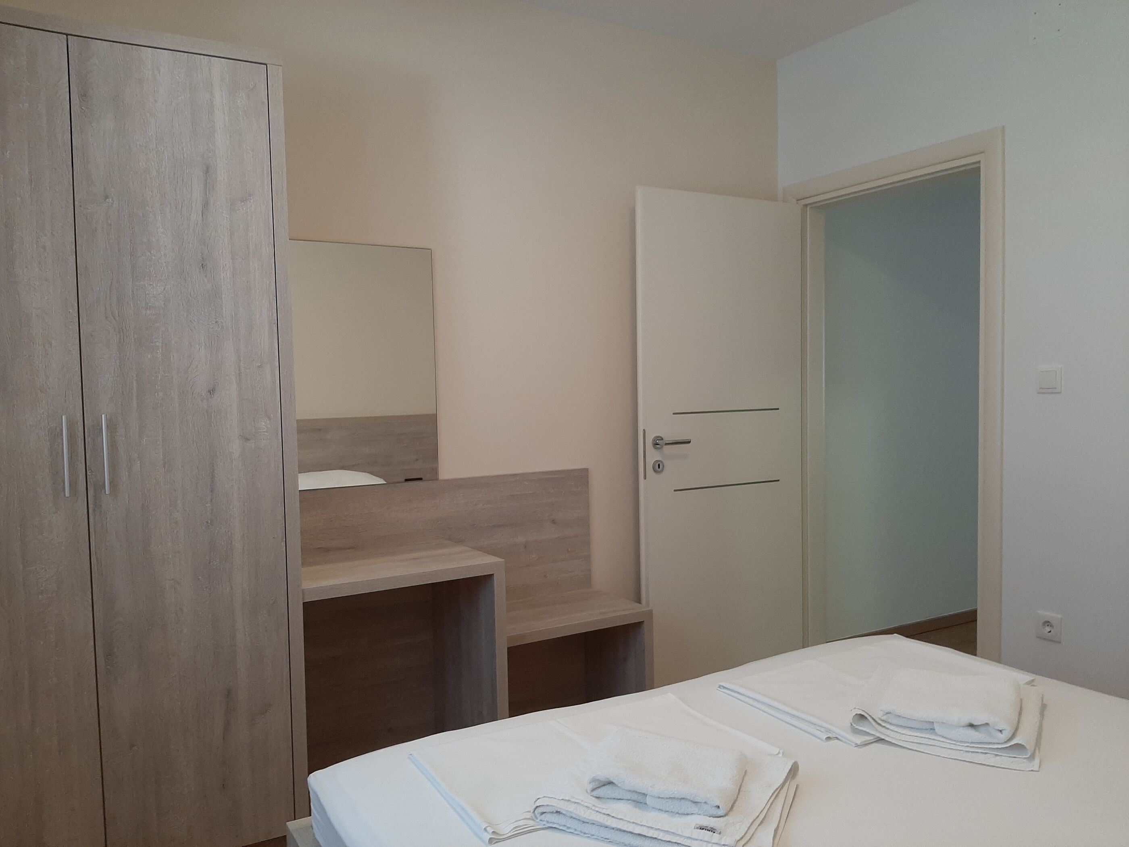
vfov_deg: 53.1
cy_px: 424
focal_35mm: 26
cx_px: 564
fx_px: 848
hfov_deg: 67.3
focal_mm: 3.93
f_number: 1.7
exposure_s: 1/50
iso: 100
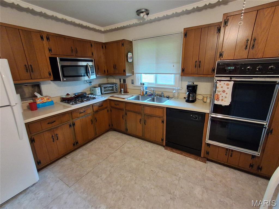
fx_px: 129
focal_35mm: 16
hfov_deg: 94.5
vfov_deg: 78.1
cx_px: 140
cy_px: 104
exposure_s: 1/40
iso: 250
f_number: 2.2
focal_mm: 1.64
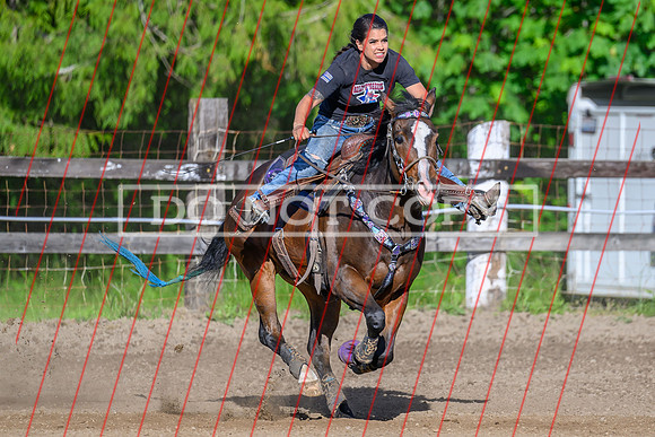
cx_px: 384
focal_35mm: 349
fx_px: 6355
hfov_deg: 5.9
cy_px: 189
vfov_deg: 3.9
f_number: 2.8
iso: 180
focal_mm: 200
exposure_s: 1/2500
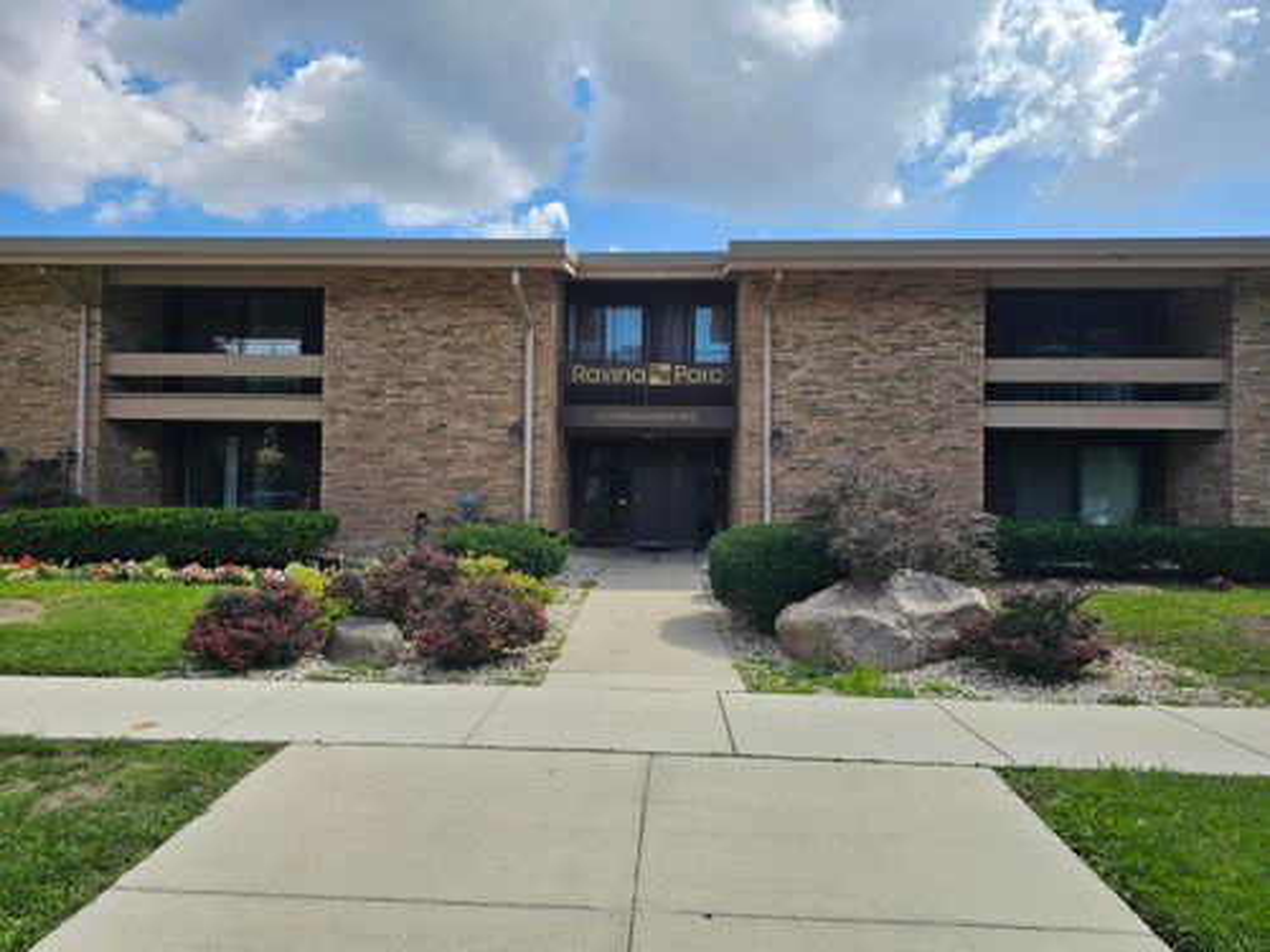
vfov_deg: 58.9
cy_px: 476
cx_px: 635
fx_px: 844
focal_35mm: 23
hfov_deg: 73.9
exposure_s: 1/611
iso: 10
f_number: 1.7
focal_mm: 6.3
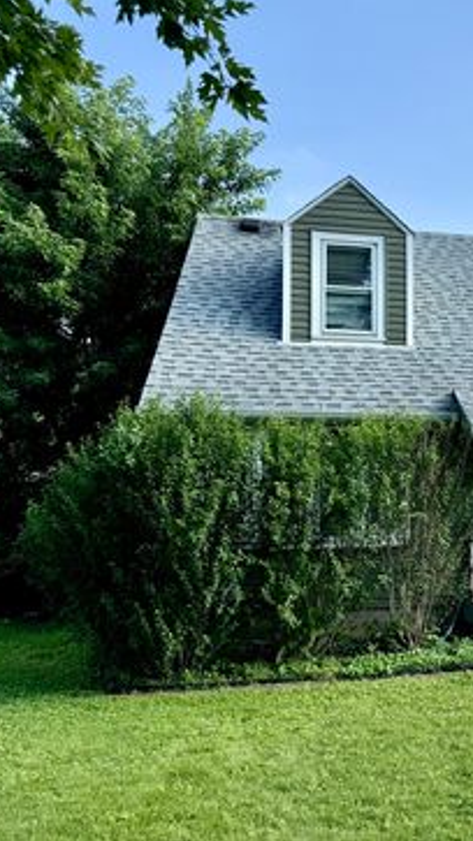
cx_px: 547
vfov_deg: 55.3
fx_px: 803
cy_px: 411
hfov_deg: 29.0
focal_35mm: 36
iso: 80
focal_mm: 6.76
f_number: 1.78
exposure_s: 1/2053
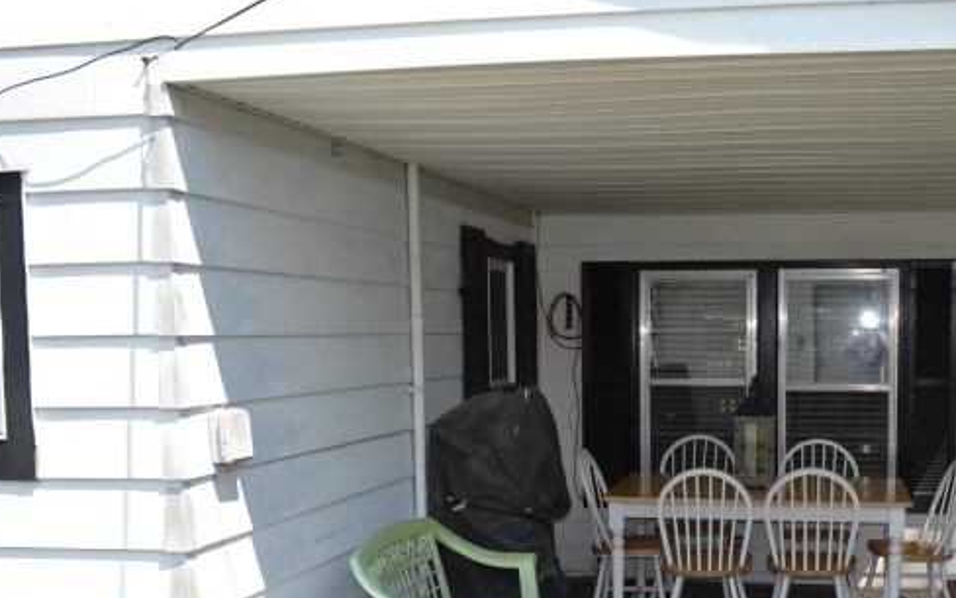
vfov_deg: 26.9
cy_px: 480
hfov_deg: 41.8
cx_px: 674
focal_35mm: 47
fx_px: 1225
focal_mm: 20
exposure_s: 1/200
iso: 100
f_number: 7.1
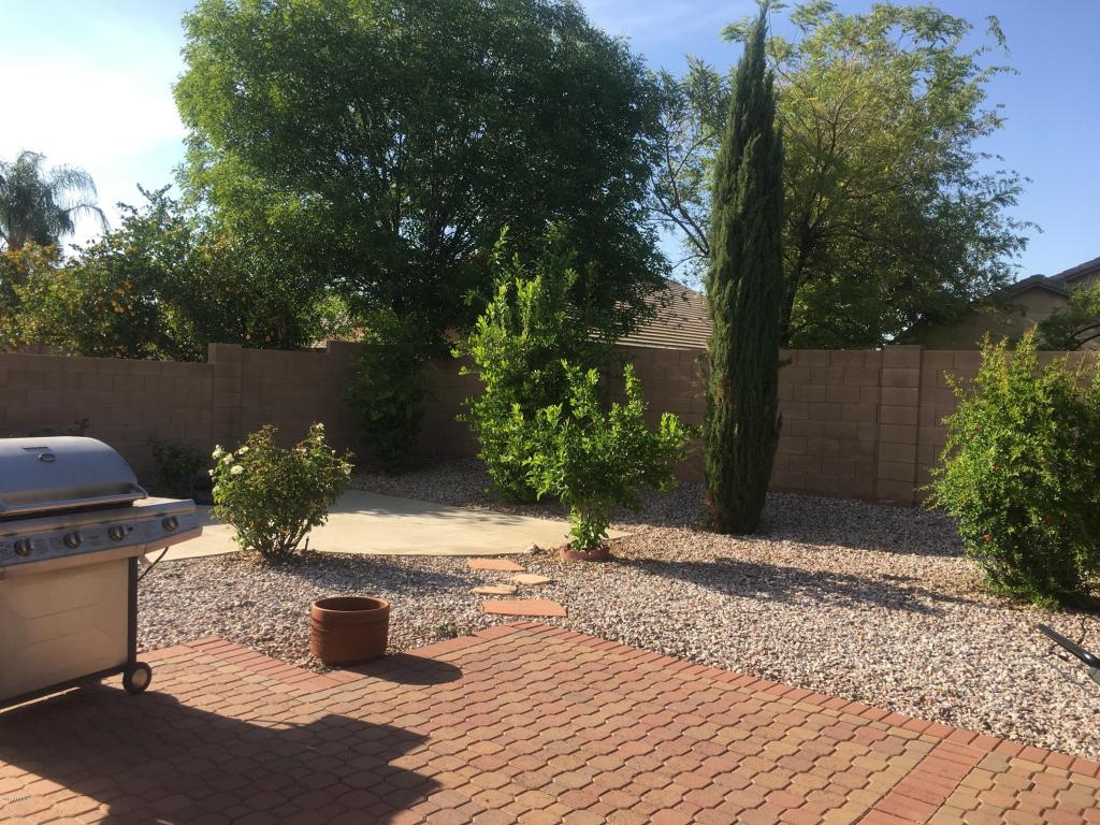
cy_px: 412
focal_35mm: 29
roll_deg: -2.2
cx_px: 550
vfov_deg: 48.2
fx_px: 922
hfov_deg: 61.7
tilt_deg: -2.1
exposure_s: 1/769
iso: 25
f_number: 2.2
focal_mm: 4.15
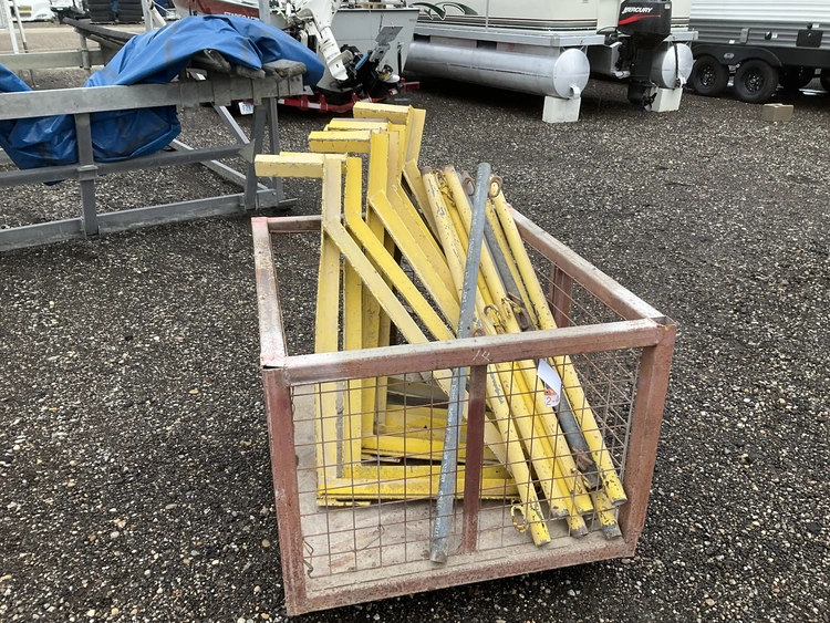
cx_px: 415
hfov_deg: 61.6
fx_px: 696
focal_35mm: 29
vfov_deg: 48.3
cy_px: 312
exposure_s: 1/446
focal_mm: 3
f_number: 1.8
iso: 25
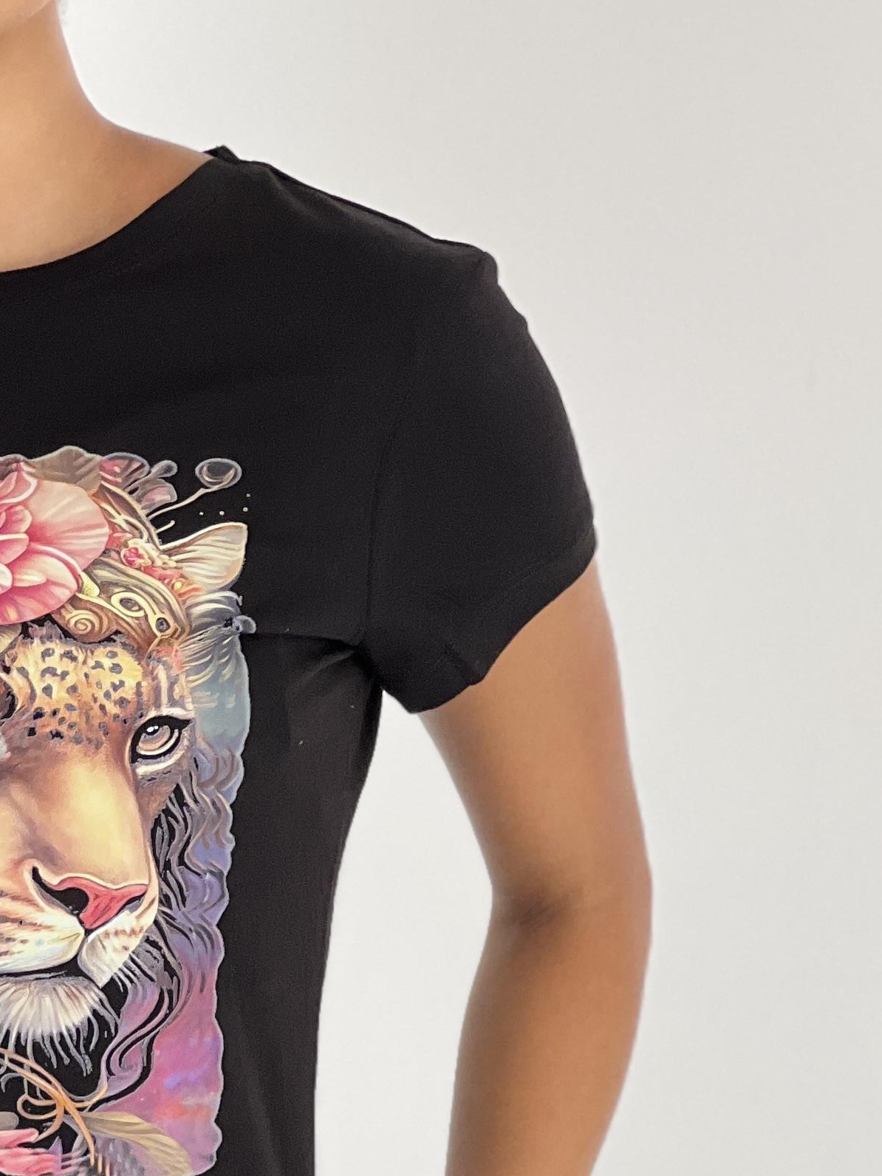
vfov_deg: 10.1
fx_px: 6625
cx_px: -49
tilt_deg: -3.6
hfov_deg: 7.6
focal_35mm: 195
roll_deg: -1.7
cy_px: 655
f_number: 2.8
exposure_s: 1/100
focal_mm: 9
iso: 64
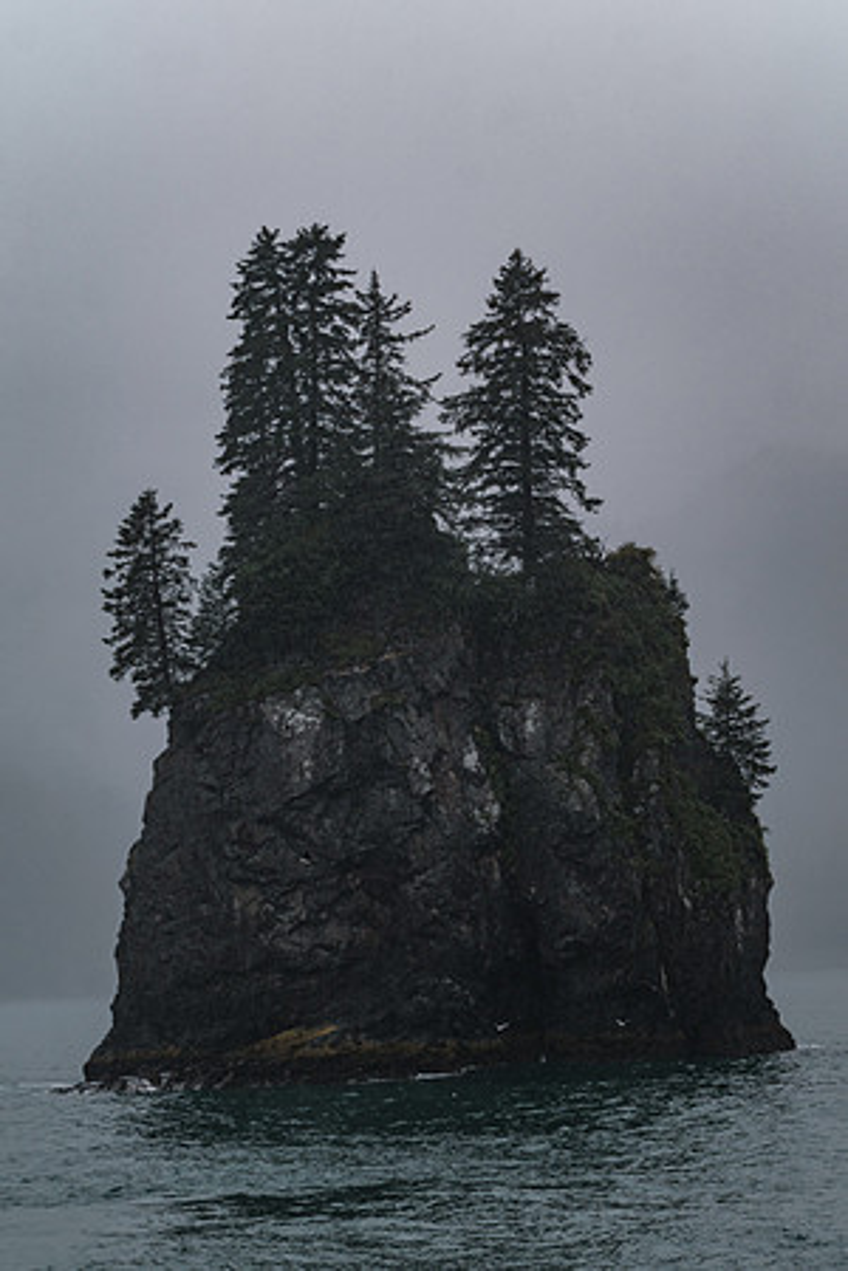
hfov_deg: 13.0
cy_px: 636
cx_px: 424
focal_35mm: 105
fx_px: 3710
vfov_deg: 19.5
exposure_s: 1/400
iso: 320
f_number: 8
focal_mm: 70
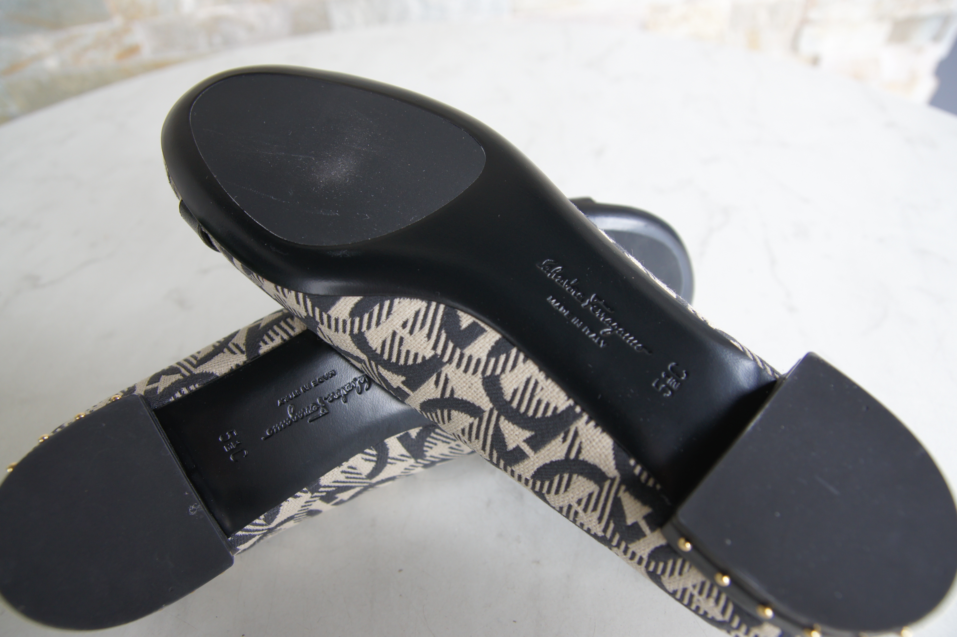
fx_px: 677
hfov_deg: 70.5
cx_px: 478
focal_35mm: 26
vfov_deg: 50.4
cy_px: 318
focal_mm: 17
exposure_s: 1/40
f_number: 4
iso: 200
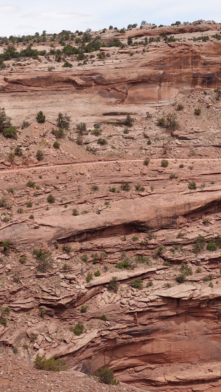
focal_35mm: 73
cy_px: 197
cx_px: 53
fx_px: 760
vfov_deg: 29.0
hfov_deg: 16.5
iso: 100
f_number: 14
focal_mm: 46
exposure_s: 1/100
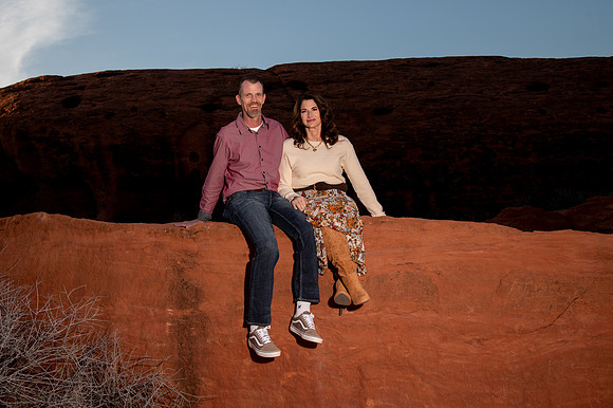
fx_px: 768
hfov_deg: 43.3
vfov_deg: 29.7
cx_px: 249
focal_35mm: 45
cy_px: 166
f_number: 8
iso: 250
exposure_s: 1/250
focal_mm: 38
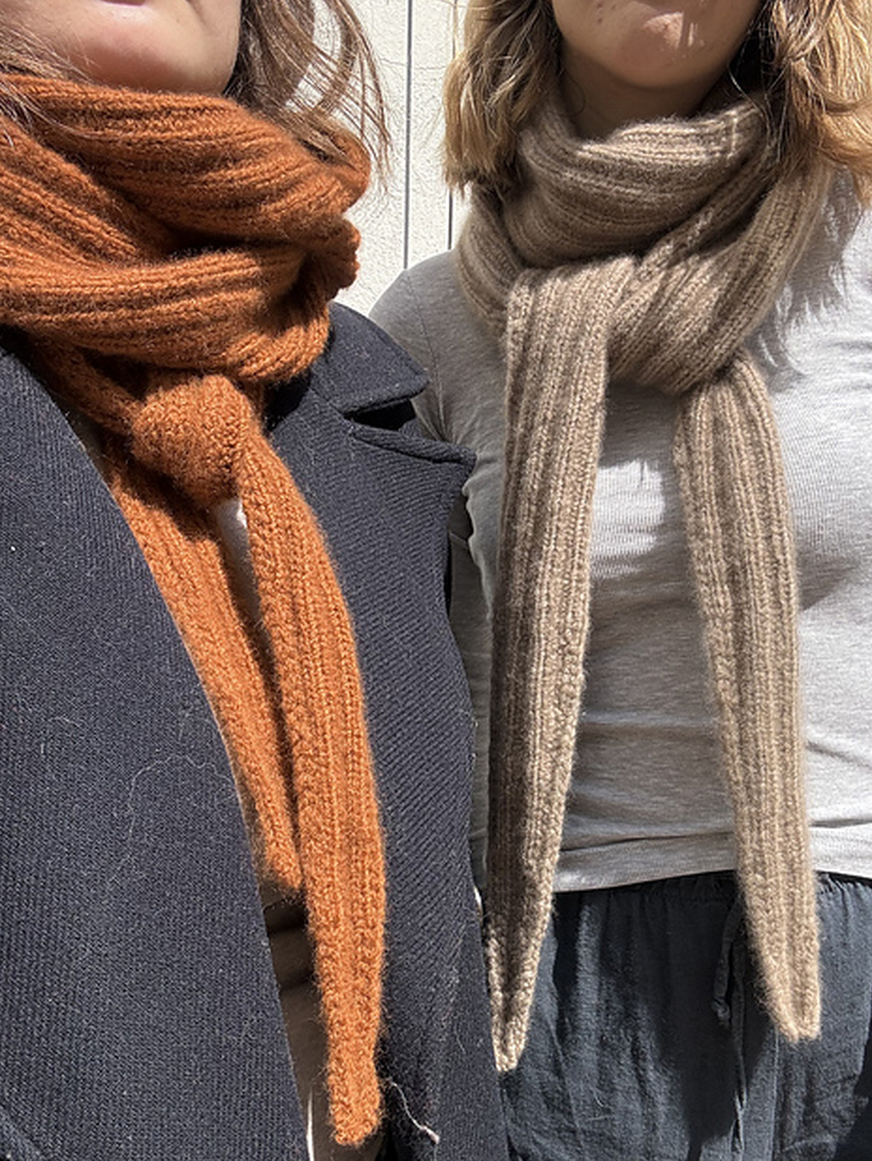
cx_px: 427
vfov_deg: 58.3
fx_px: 1040
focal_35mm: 31
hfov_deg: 45.5
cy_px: 594
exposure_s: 1/1018
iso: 25
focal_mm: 2.69
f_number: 1.9
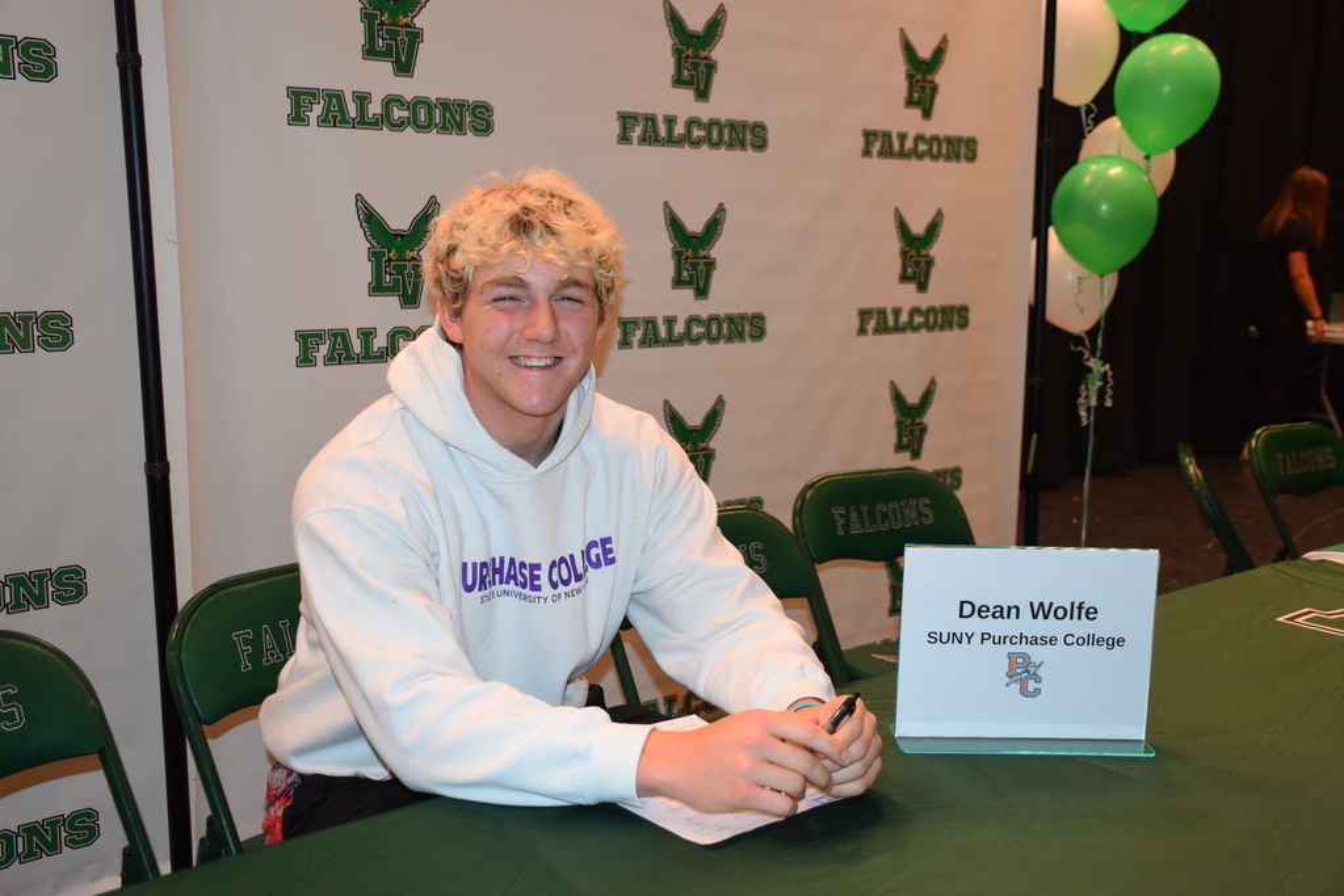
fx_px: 1456
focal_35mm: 39
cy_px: 448
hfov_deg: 49.5
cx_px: 672
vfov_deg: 34.2
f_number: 5
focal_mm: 26
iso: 800
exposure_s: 1/100
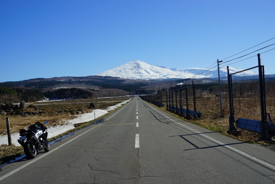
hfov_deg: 51.9
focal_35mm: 37
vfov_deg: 36.0
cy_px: 92
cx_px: 138
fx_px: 283
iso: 100
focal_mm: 37
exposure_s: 1/200
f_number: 11
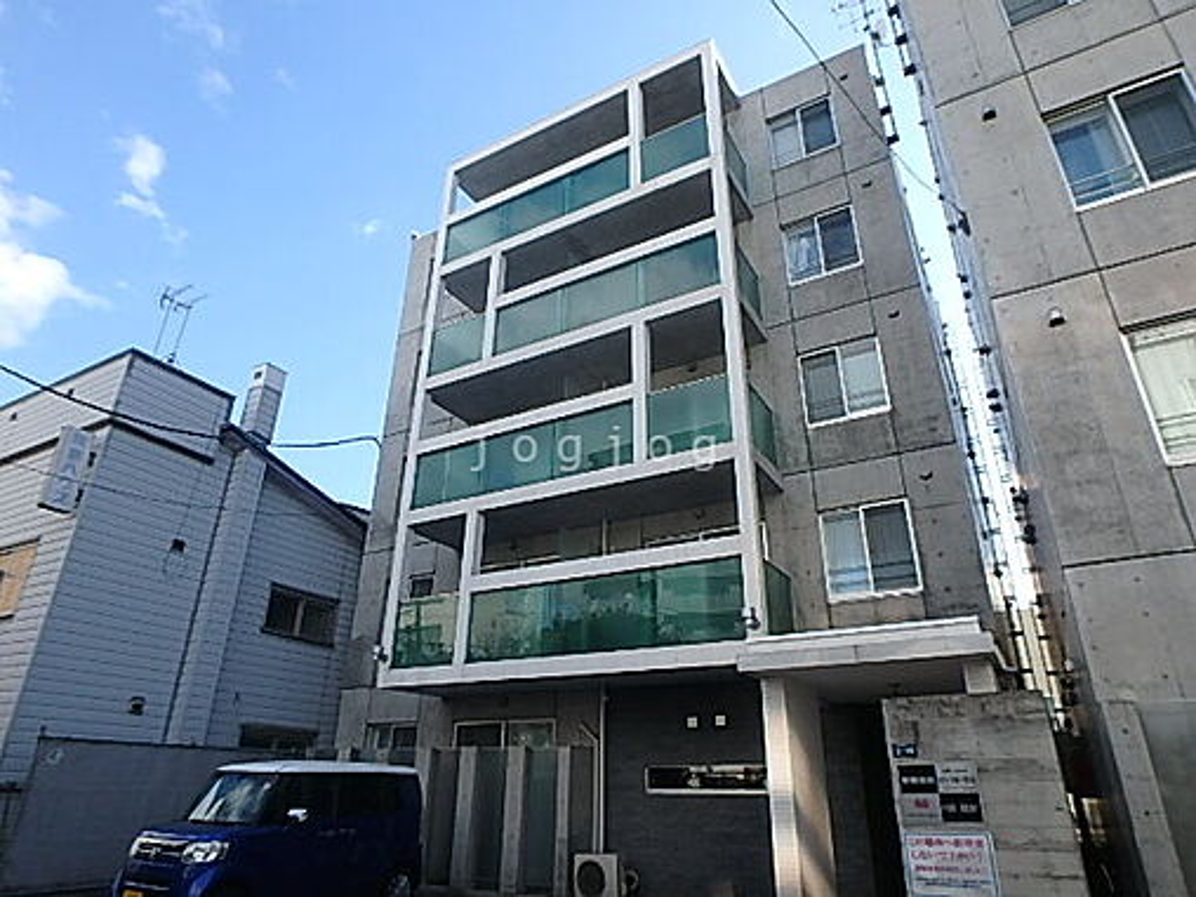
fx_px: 726
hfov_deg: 79.0
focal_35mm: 21
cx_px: 598
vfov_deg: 63.4
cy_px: 448
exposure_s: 1/500
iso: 125
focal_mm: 3.7
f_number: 3.5
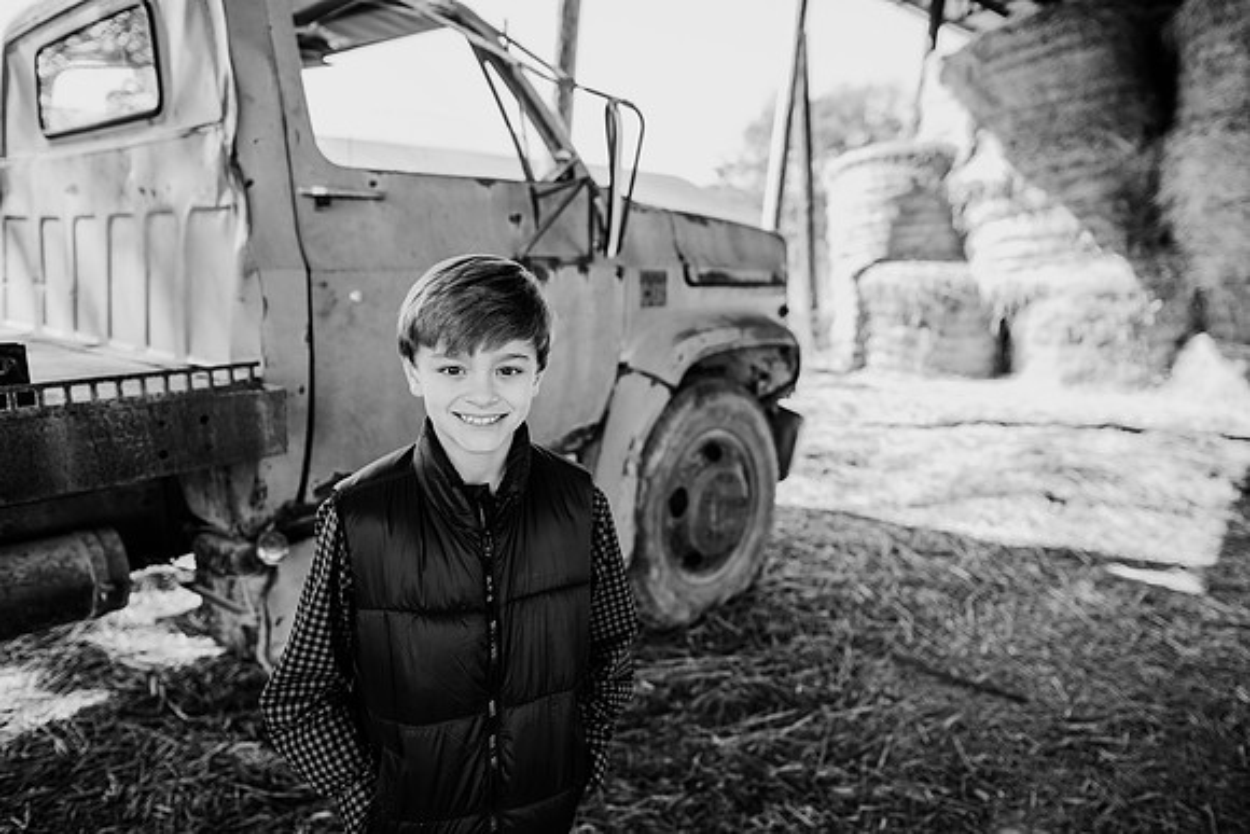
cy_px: 417
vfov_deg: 53.2
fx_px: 833
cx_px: 625
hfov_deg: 73.7
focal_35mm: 24
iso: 320
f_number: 2.8
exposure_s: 1/640
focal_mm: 24
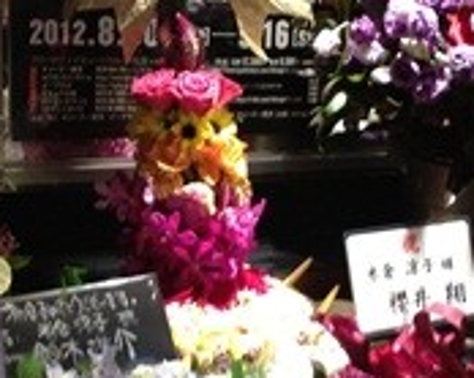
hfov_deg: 21.7
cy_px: 275
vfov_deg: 17.4
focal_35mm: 88
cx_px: 297
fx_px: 1234
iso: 250
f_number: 2.4
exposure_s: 1/20
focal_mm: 4.28
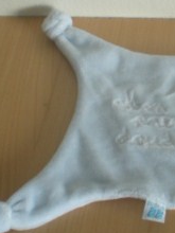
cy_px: 80
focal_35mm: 90
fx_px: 607
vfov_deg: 21.7
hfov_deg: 16.1
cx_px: 168
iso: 200
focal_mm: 6.3
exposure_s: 1/28.7
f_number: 3.1
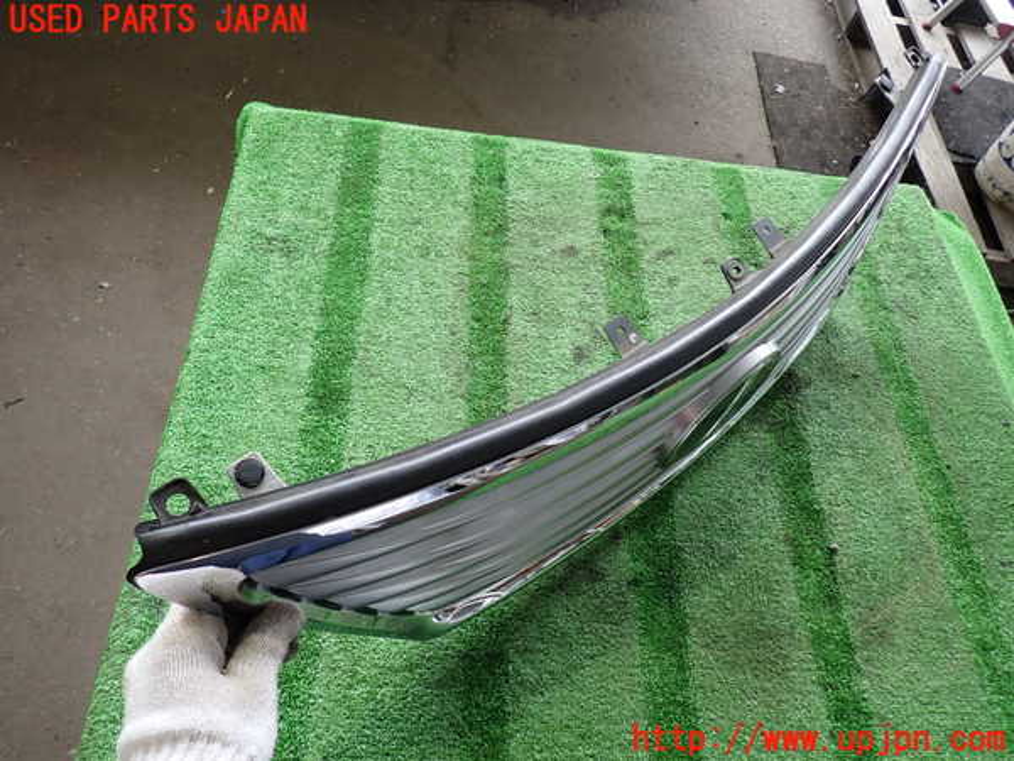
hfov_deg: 69.4
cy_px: 380
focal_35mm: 25
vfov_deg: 54.9
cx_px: 507
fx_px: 732
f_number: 2
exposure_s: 1/60
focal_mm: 4.5
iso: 200
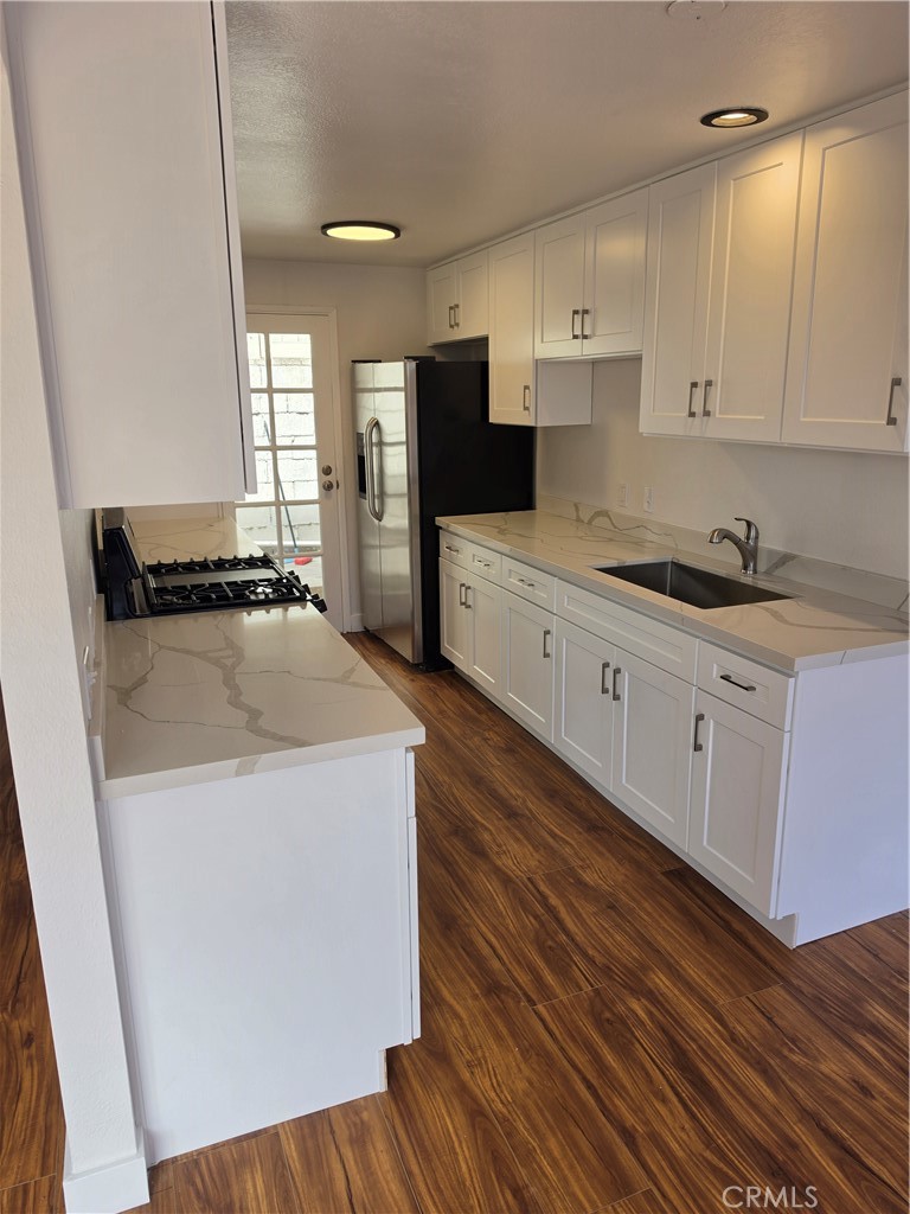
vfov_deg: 73.9
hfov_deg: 58.9
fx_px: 806
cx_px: 455
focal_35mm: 23
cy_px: 607
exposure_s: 1/120
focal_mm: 6.5
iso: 12
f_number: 1.4
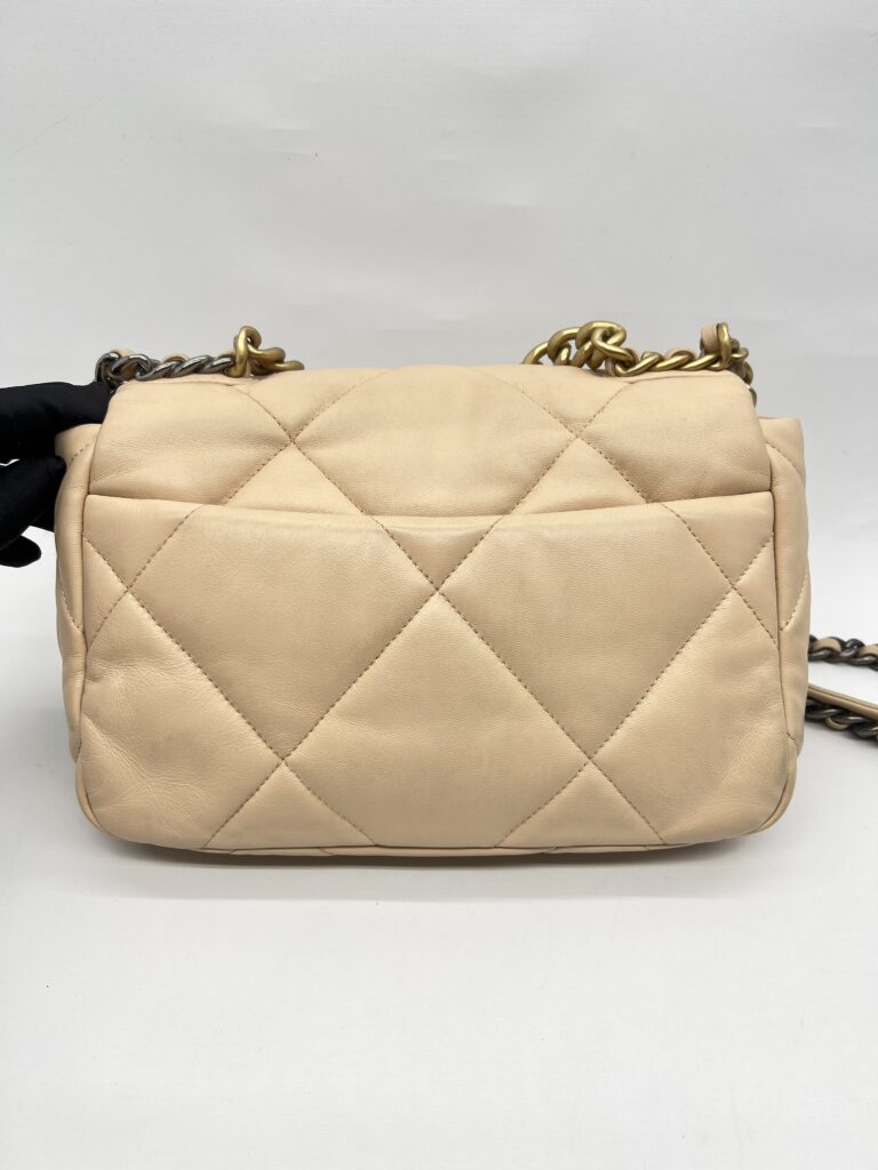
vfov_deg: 67.3
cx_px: 439
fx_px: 879
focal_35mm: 26
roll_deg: -2.2
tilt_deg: -33.9
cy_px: 585
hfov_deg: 53.1
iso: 32
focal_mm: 5.7
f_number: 1.5
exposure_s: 1/130
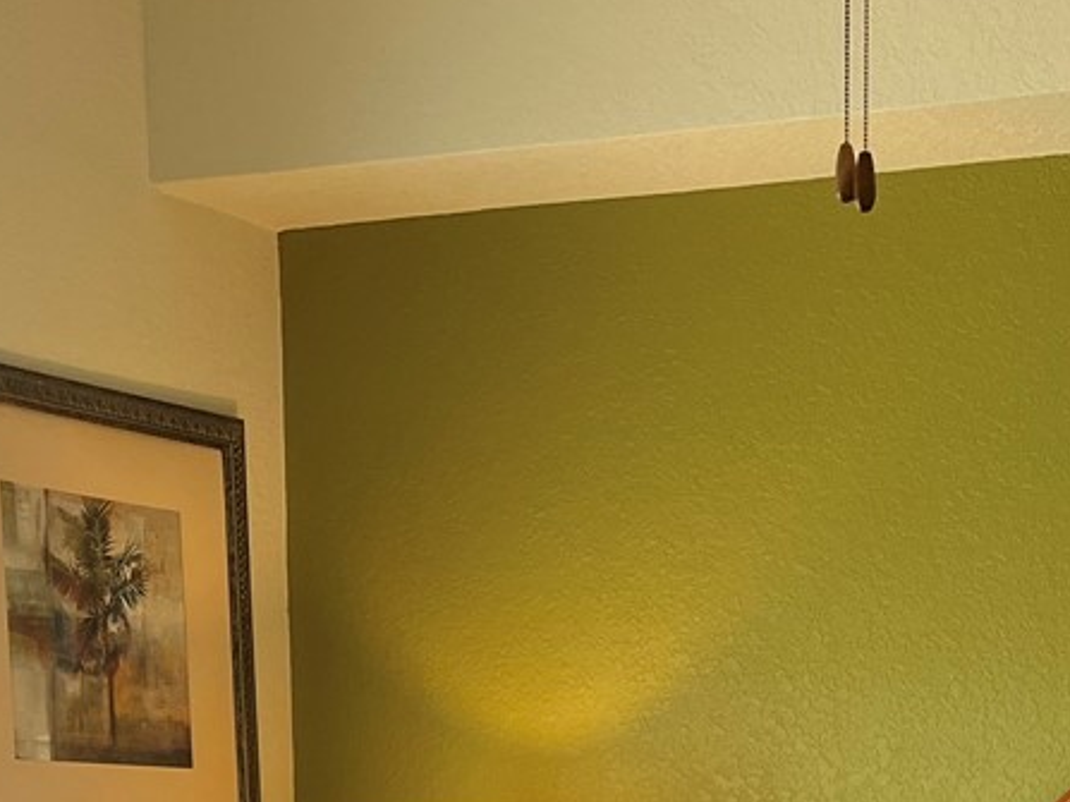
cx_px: 998
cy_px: 1343
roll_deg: -0.6
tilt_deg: -8.2
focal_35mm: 93
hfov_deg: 20.6
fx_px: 2874
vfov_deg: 14.4
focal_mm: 5.1
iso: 64
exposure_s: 1/120
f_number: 1.6
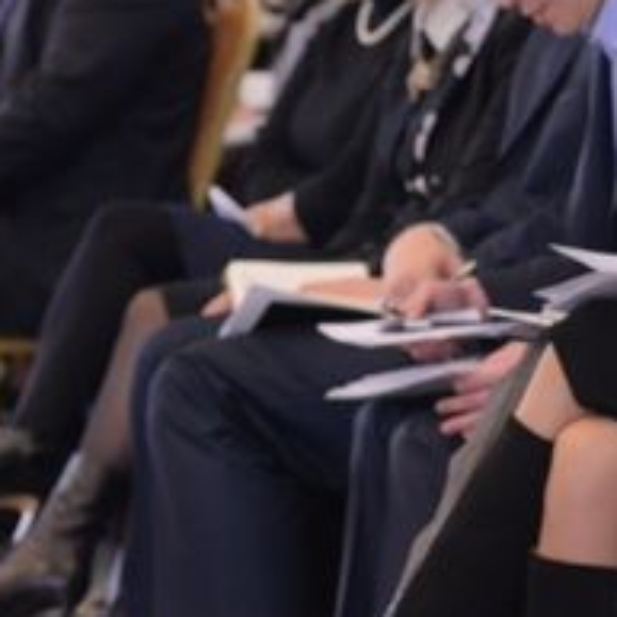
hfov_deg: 5.0
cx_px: 1081
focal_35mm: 345
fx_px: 6957
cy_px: 169
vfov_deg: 5.1
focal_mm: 112
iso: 3200
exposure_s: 1/320
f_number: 5.6
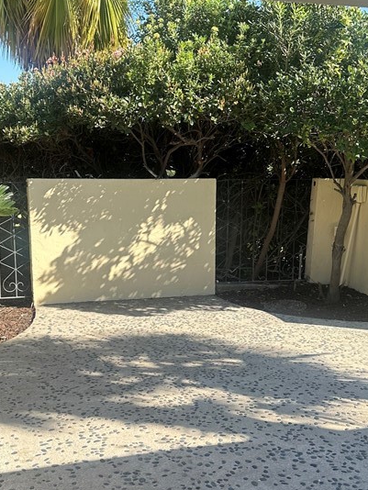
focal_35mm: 46
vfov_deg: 41.1
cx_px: 159
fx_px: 652
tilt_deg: -9.7
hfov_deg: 31.5
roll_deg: -0.9
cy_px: 281
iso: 80
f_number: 1.78
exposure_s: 1/1517
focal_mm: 6.86
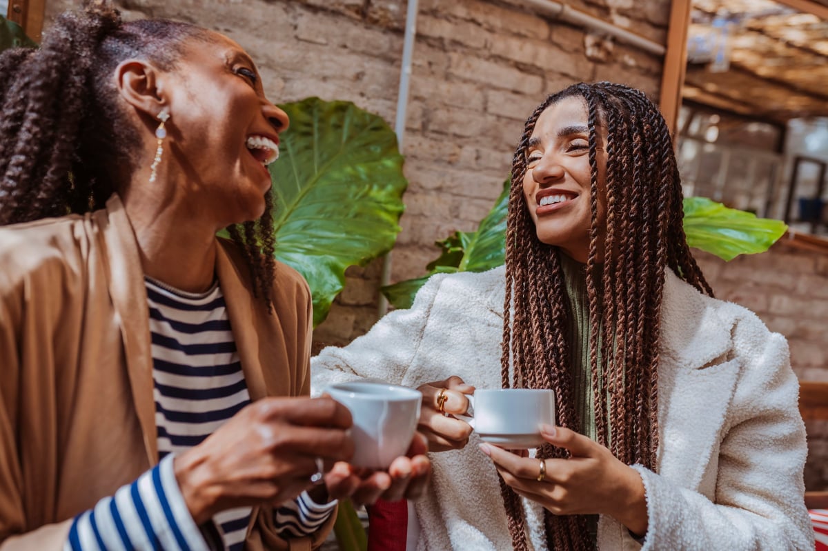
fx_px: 805
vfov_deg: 37.8
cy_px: 276
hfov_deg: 54.5
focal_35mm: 35
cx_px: 414
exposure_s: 1/320
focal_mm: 35
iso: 400
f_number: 3.2
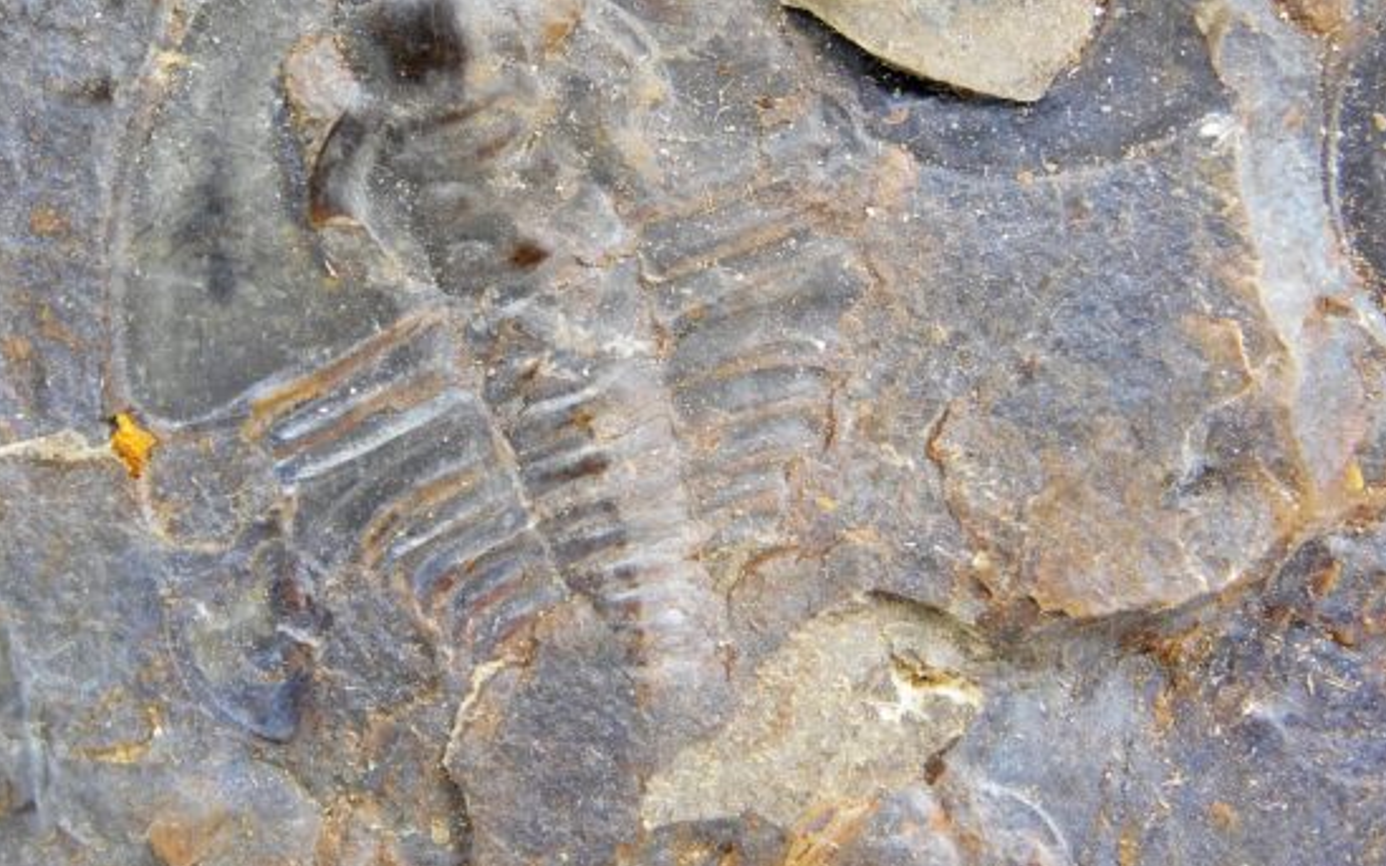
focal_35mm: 256
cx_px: 535
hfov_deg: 8.2
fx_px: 9669
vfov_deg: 5.1
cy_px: 313
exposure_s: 1/80
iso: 125
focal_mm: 32.7
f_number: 5.4
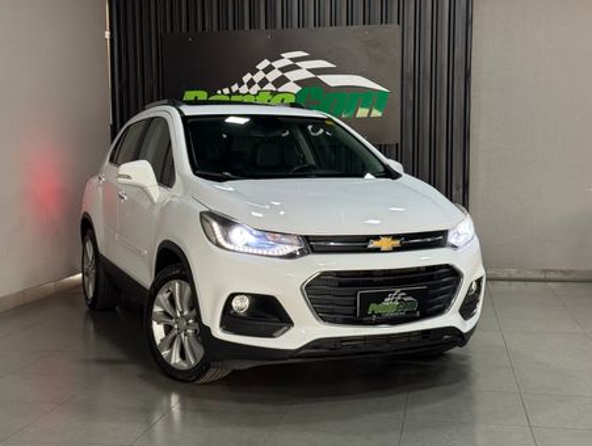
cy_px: 226
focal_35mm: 50
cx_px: 298
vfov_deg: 29.2
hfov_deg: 38.1
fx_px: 857
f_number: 1.78
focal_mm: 6.76
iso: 80
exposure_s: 1/59
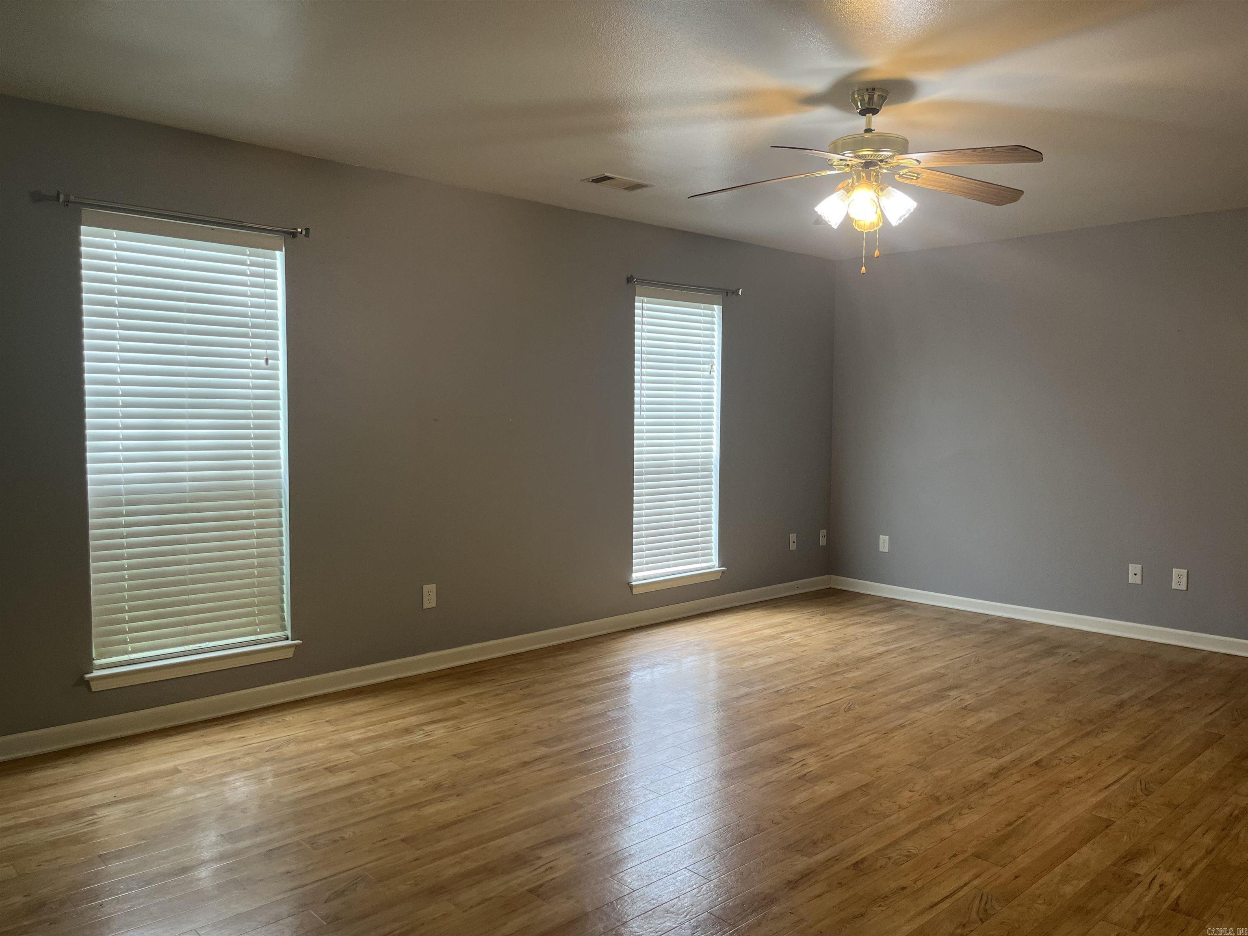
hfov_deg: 67.3
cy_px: 468
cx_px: 624
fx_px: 937
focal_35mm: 26
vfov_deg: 53.1
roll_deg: -0.1
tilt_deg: -2.0
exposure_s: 1/60
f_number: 1.6
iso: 64
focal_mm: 5.1
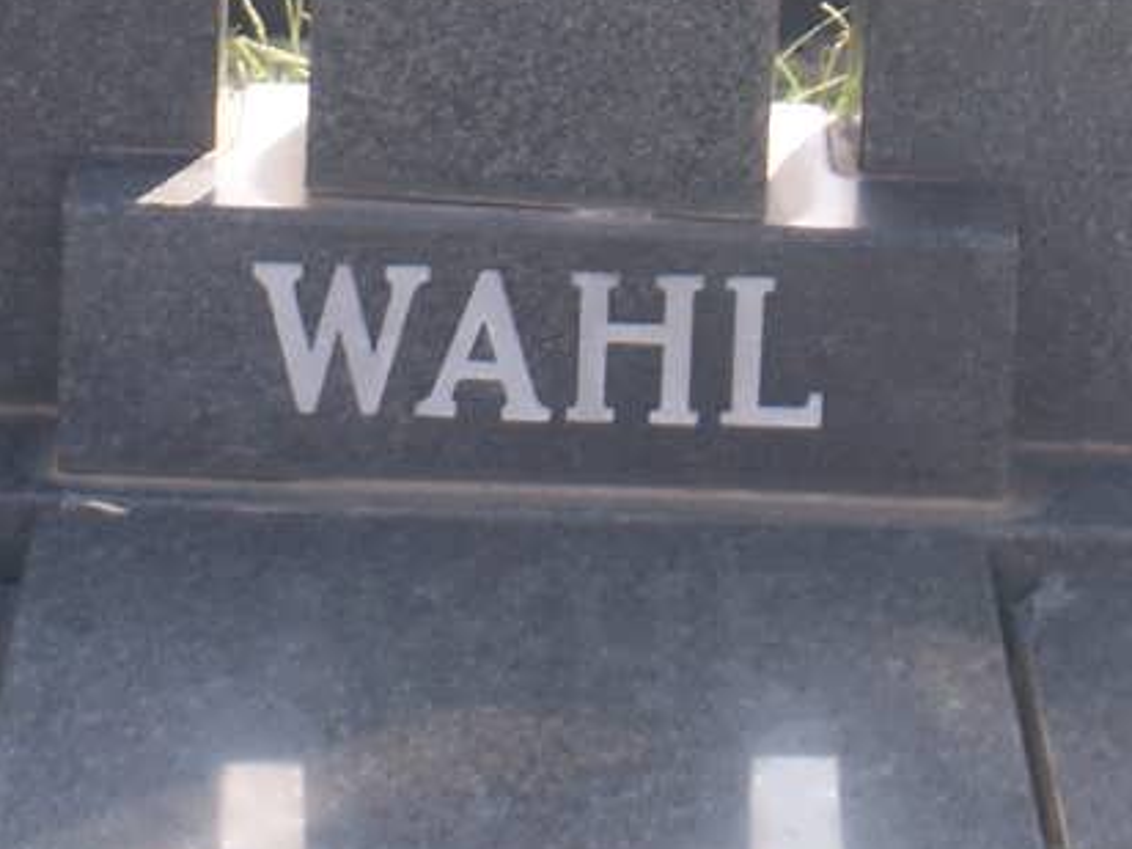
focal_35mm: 172
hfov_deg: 11.5
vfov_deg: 8.5
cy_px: -250
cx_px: 453
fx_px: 5625
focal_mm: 9.8
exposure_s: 1/125
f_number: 4
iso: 64
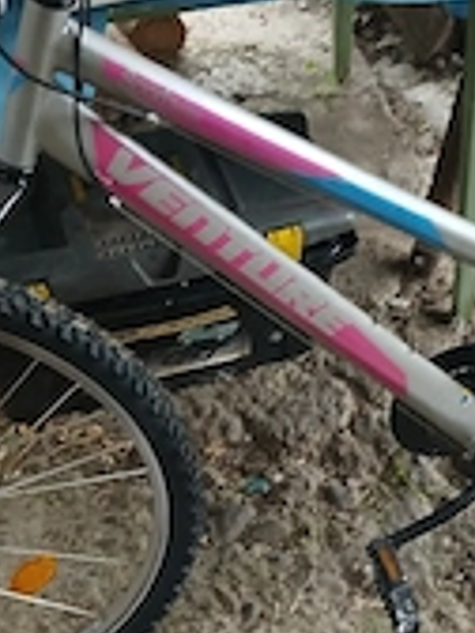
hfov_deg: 23.5
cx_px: 328
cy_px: 381
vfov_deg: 31.1
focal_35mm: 62
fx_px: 1134
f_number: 1.8
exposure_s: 1/33.3
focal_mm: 3.98
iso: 250
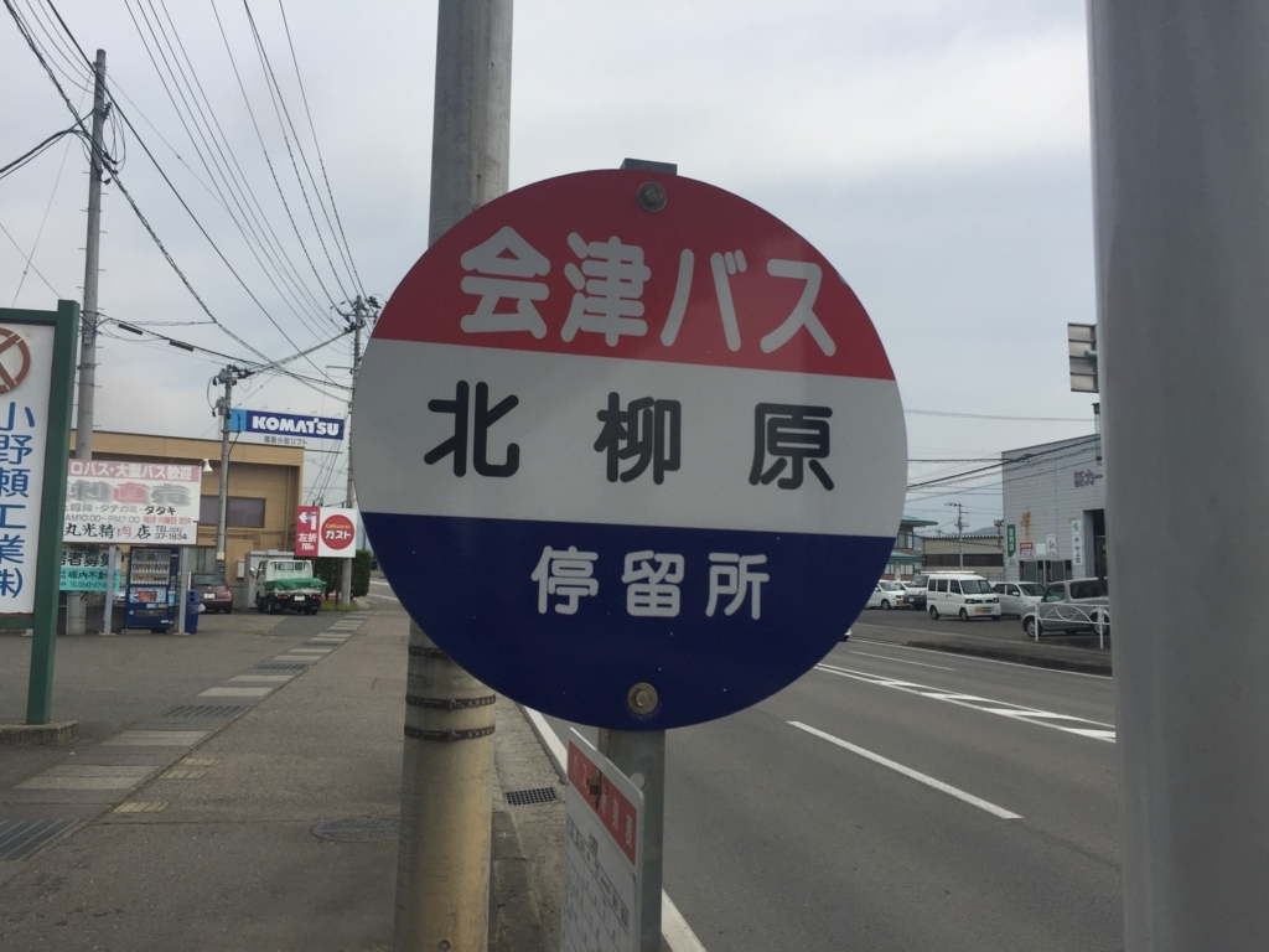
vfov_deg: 48.2
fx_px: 1063
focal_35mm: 29
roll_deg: -0.7
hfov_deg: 61.7
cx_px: 634
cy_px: 476
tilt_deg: +4.3
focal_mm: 4.15
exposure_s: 1/2198
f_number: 2.2
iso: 32
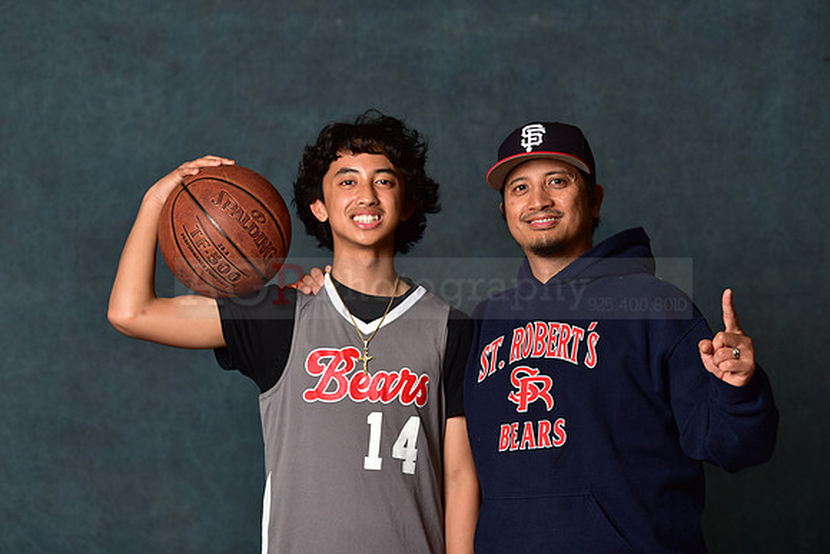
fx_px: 2813
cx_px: 415
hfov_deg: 16.8
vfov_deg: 11.2
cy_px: 277
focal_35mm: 122
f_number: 4.5
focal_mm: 122
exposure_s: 1/160
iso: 200
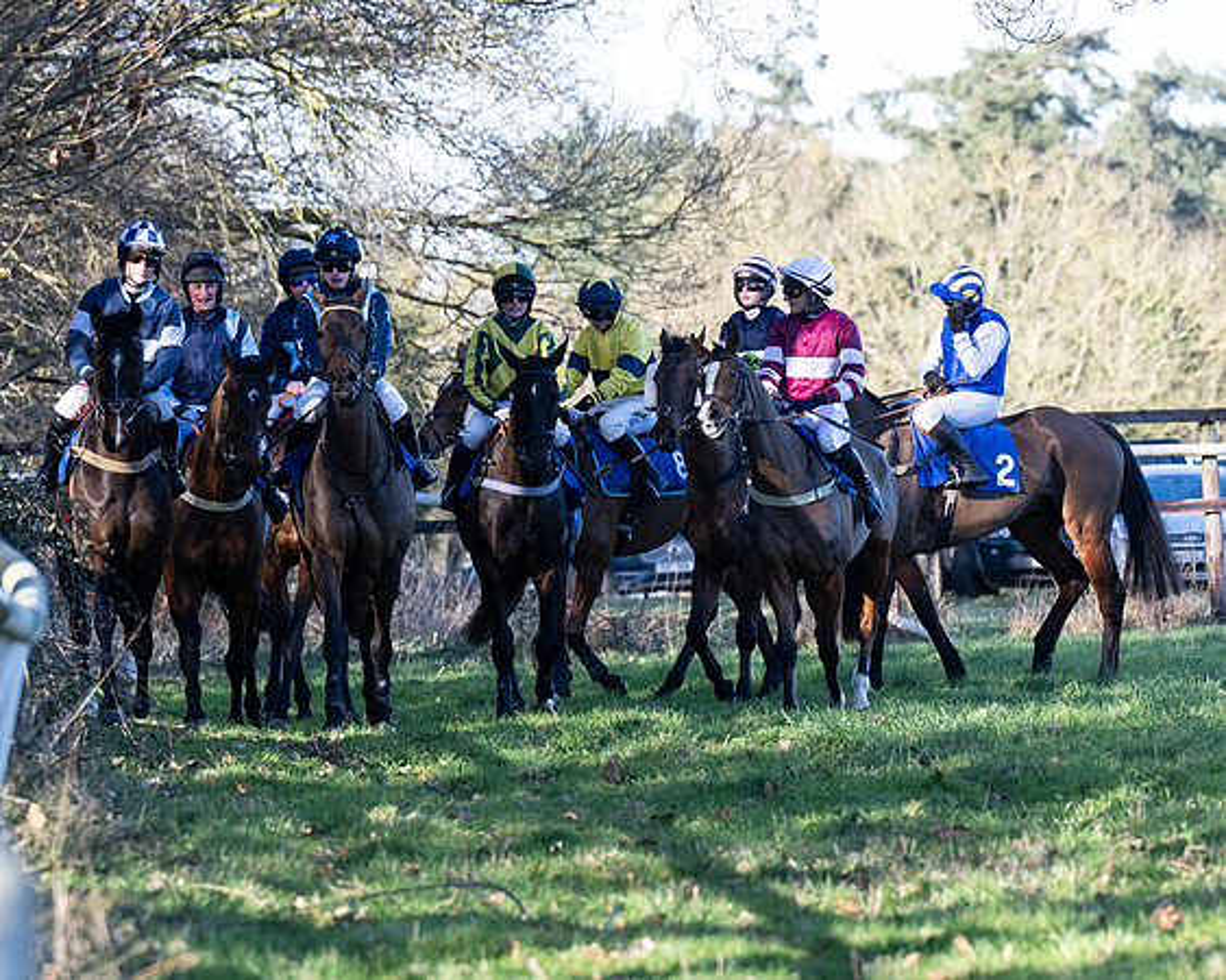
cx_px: 839
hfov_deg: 4.7
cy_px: 515
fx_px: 14990
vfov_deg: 3.7
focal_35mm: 413
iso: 400
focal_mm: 200
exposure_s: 1/640
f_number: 5
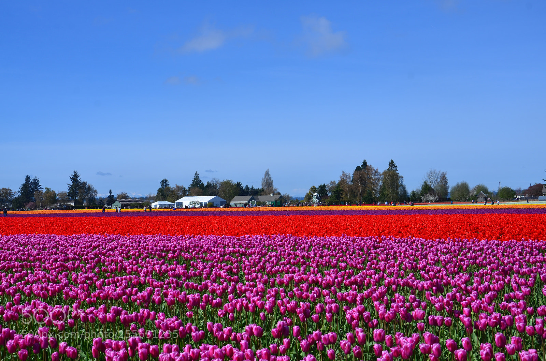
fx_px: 772
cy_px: 180
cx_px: 273
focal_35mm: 51
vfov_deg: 26.4
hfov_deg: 39.0
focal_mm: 34
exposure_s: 1/320
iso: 100
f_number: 9
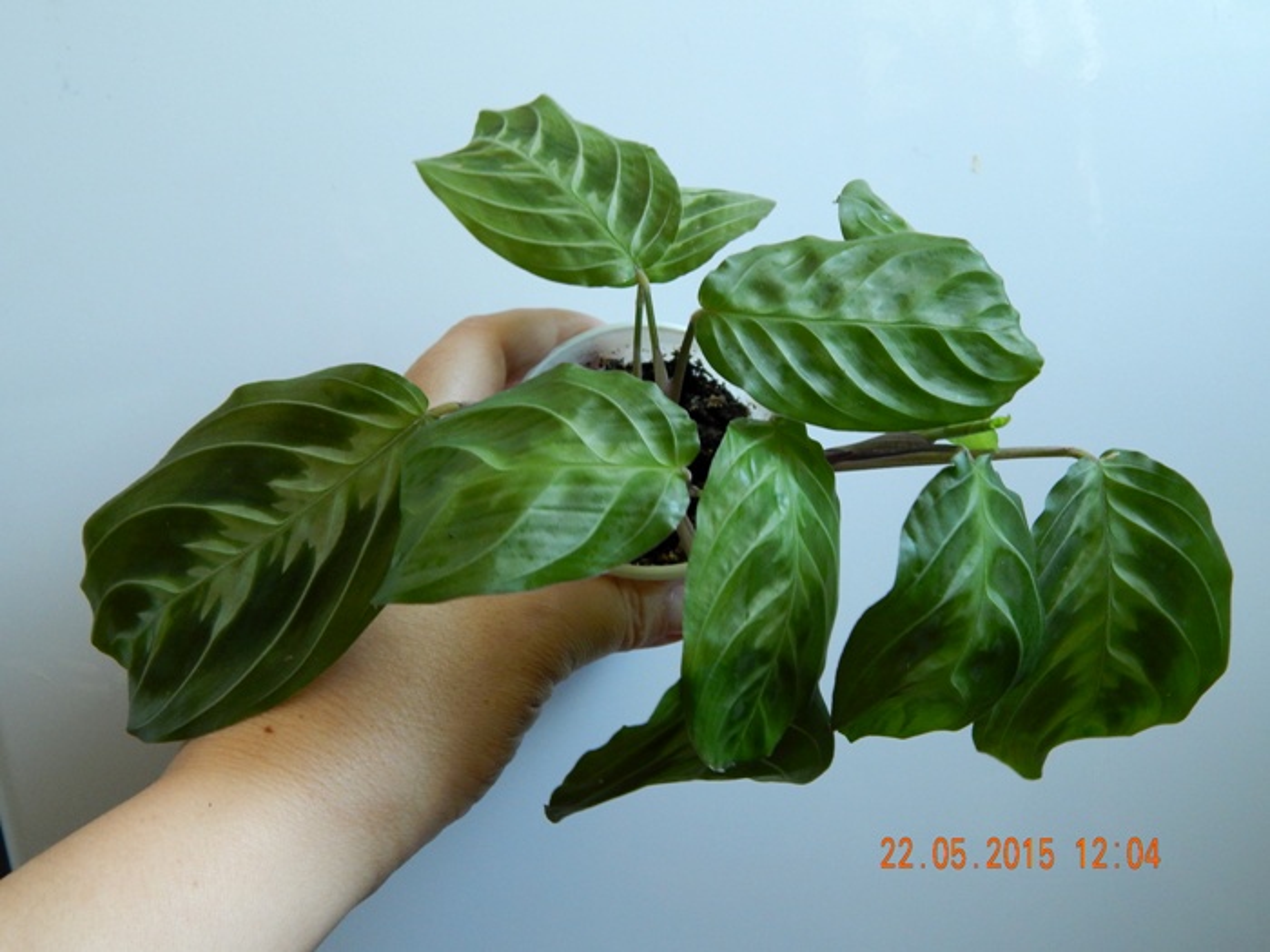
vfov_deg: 40.7
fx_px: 1284
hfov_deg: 52.6
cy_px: 476
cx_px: 635
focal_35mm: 35
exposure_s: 1/30
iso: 250
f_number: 3.3
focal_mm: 6.1
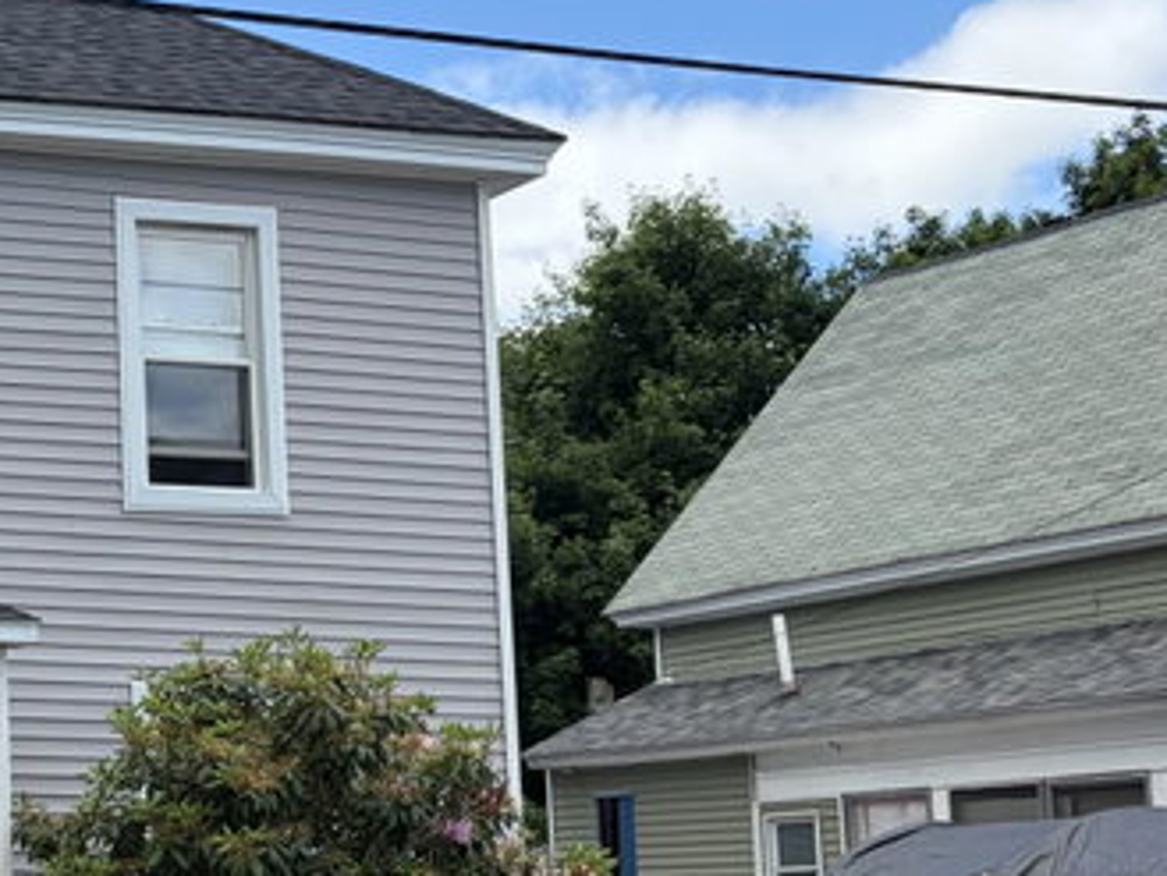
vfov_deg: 18.2
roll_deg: +1.1
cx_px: -408
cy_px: 571
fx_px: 2732
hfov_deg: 21.5
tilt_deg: +7.9
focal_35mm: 81
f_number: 1.6
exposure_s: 1/2283
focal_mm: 5.96
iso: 64
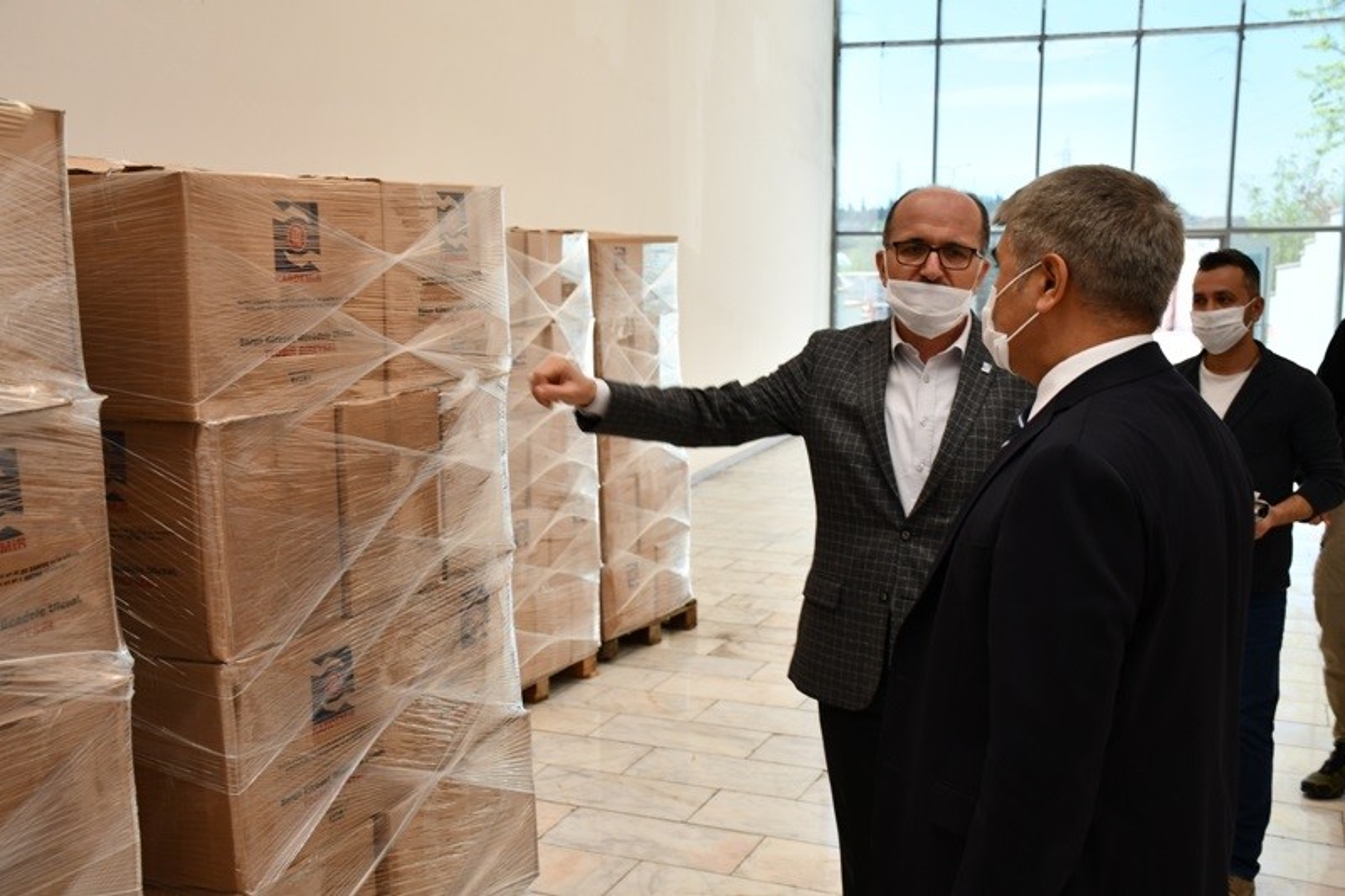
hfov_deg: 49.6
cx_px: 672
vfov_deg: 34.2
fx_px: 1457
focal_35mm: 39
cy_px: 448
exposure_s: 1/100
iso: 200
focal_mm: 26
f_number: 5
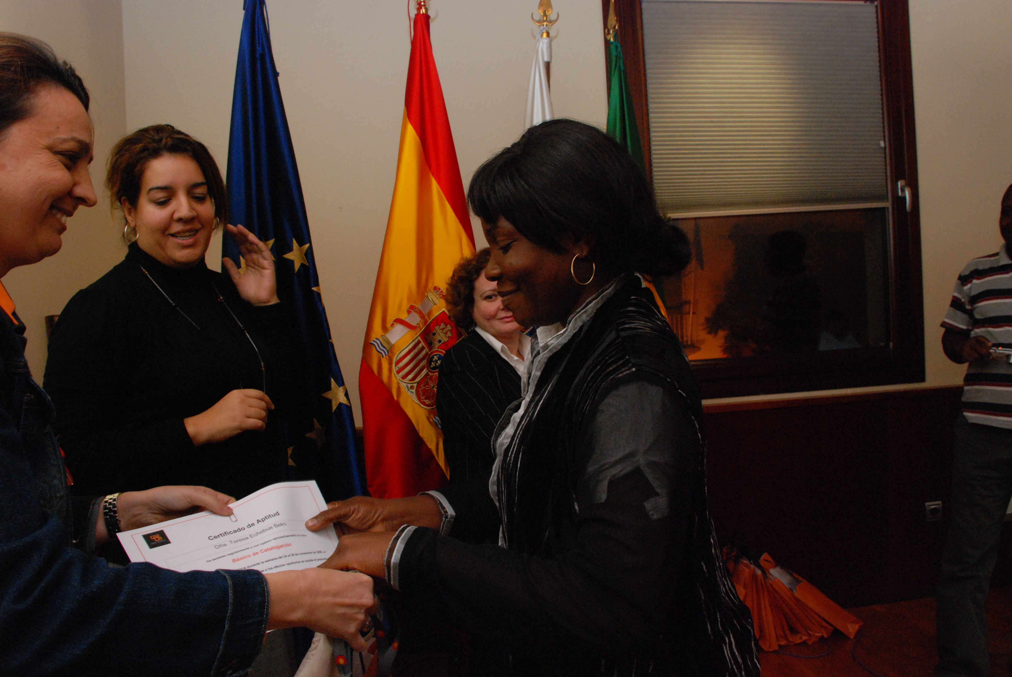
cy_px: 338
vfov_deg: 48.0
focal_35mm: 27
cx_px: 506
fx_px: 760
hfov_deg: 67.3
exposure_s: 1/60
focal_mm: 18
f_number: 8
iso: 1250
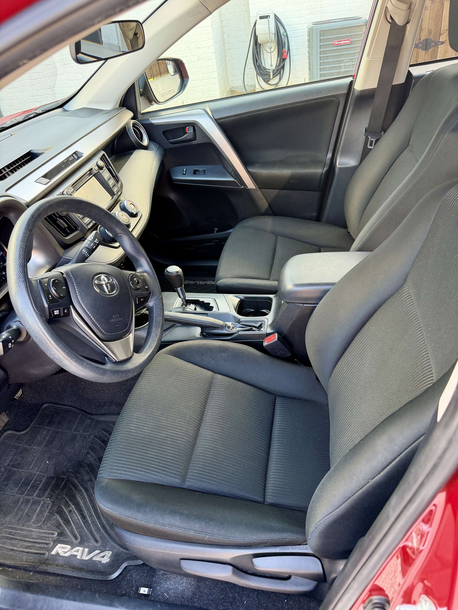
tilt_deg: -35.3
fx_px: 423
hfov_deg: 56.8
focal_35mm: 24
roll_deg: +8.8
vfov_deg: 71.6
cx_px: 229
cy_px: 305
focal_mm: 6.76
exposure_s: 1/126
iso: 200
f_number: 1.78
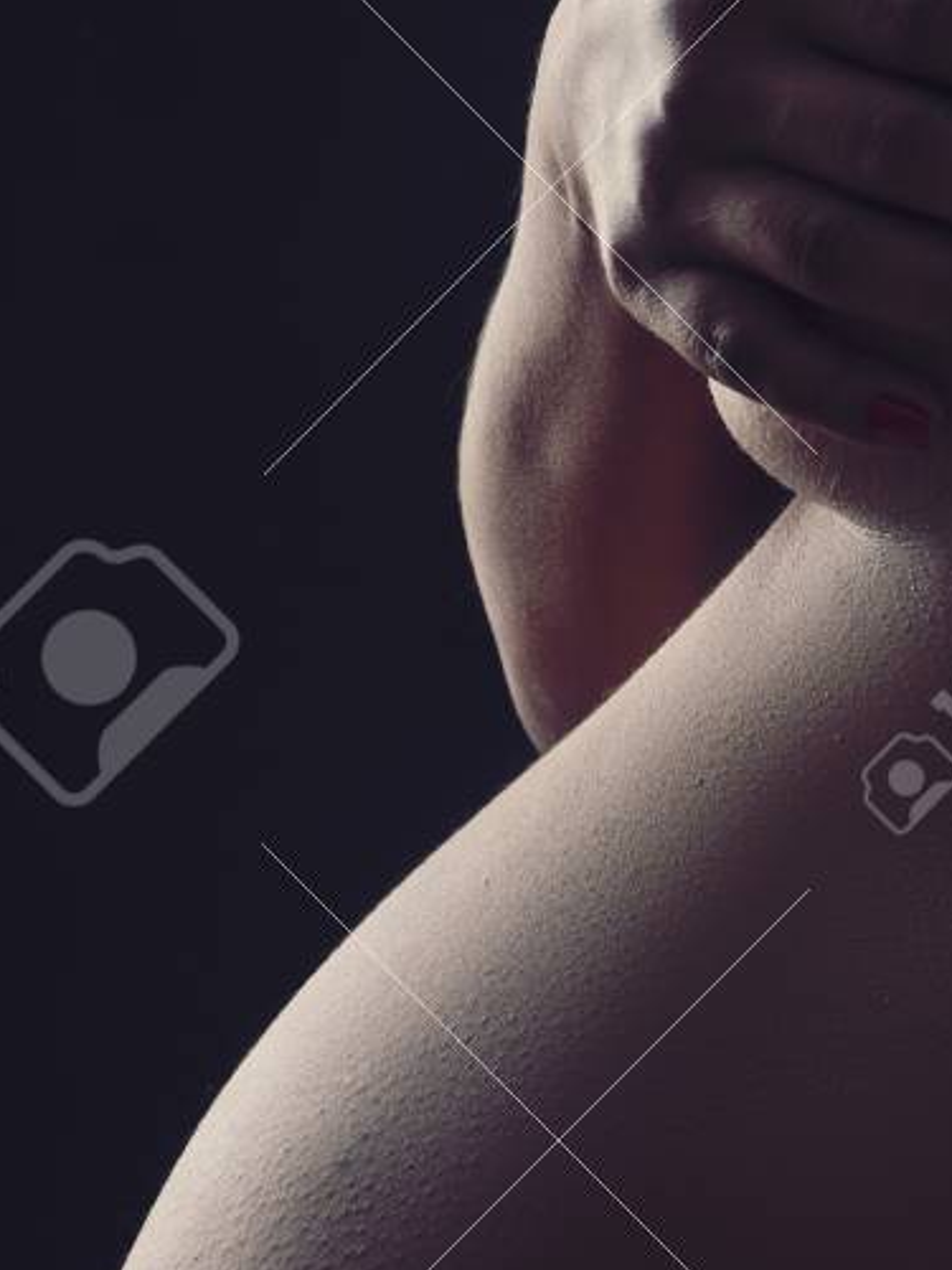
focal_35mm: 367
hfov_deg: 4.0
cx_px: 925
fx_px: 13458
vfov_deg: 5.4
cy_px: 1120
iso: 100
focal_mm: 98
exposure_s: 1/80
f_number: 7.1
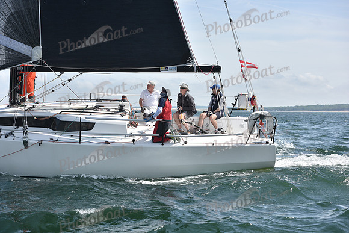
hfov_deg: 28.8
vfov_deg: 19.5
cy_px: 116
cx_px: 174
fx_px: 679
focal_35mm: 70
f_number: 5.6
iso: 200
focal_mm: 70
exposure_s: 1/1250
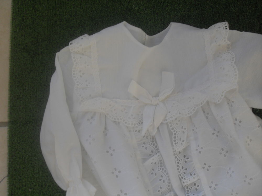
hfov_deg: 50.1
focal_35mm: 37
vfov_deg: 38.7
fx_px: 280
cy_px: 98
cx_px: 131
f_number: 8.9
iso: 80
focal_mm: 6.3
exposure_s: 1/90
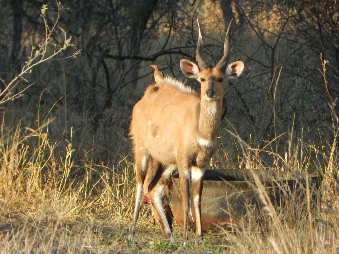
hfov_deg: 2.4
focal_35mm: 810
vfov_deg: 1.8
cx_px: 170
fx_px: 7932
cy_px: 127
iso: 180
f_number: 5.7
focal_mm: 144
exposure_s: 1/125
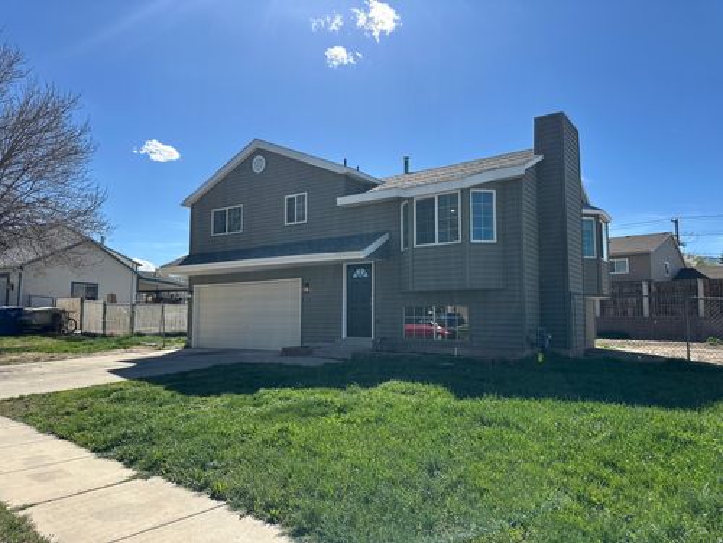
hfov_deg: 71.6
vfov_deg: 56.8
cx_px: 362
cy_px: 272
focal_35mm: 24
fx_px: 501
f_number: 1.78
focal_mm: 6.86
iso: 80
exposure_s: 1/4348
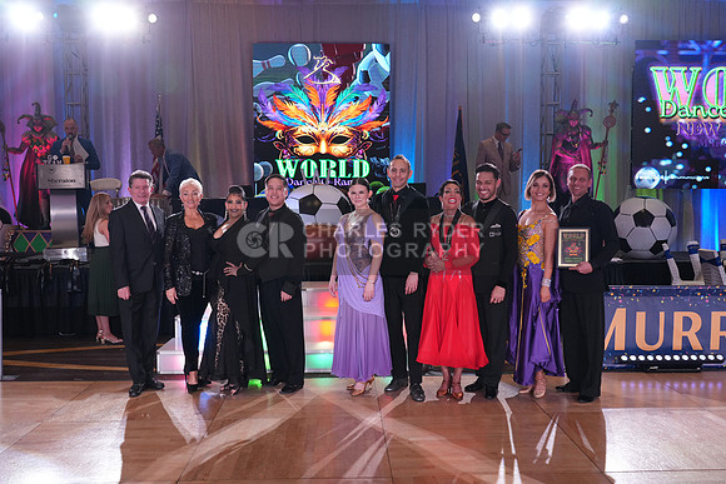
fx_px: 706
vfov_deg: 37.9
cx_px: 363
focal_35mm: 35
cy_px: 242
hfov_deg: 54.4
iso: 2000
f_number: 4
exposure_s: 1/500
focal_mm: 35
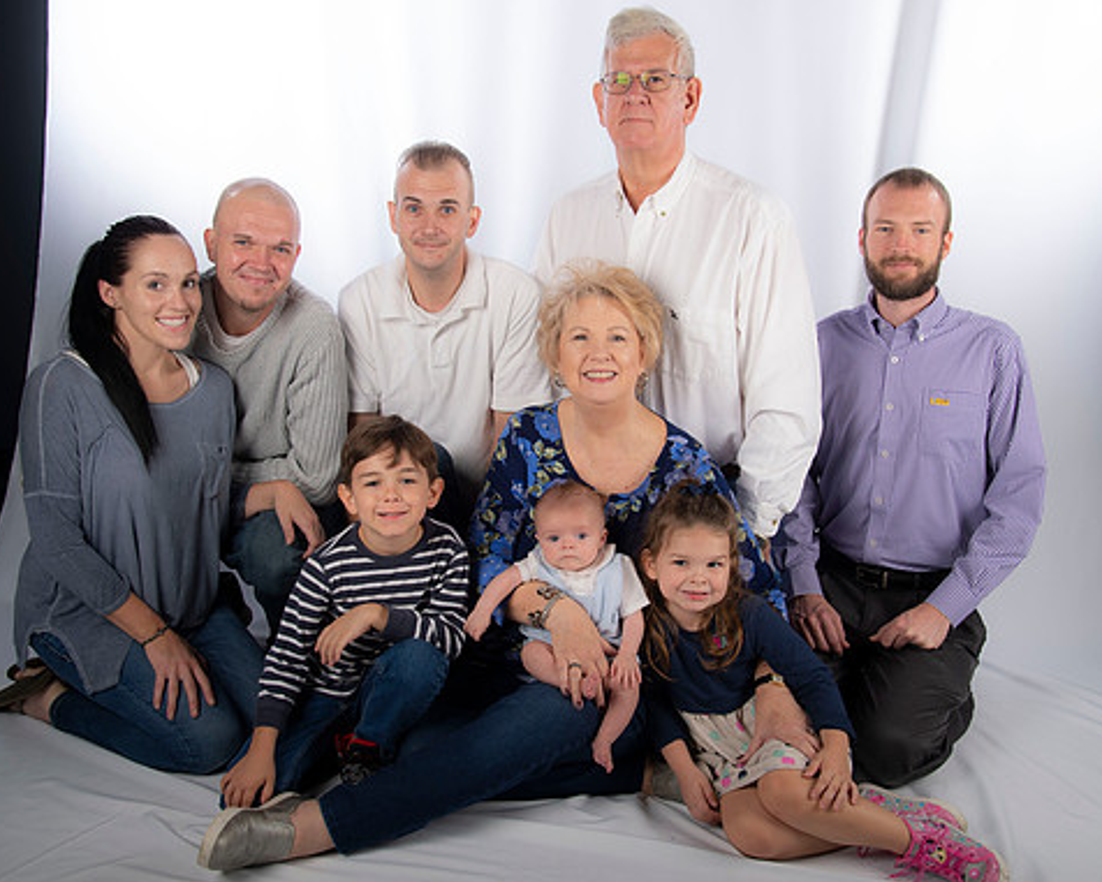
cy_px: 444
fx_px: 1305
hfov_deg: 45.8
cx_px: 565
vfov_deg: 37.3
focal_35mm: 40
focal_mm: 35
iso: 100
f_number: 5.6
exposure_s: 1/200
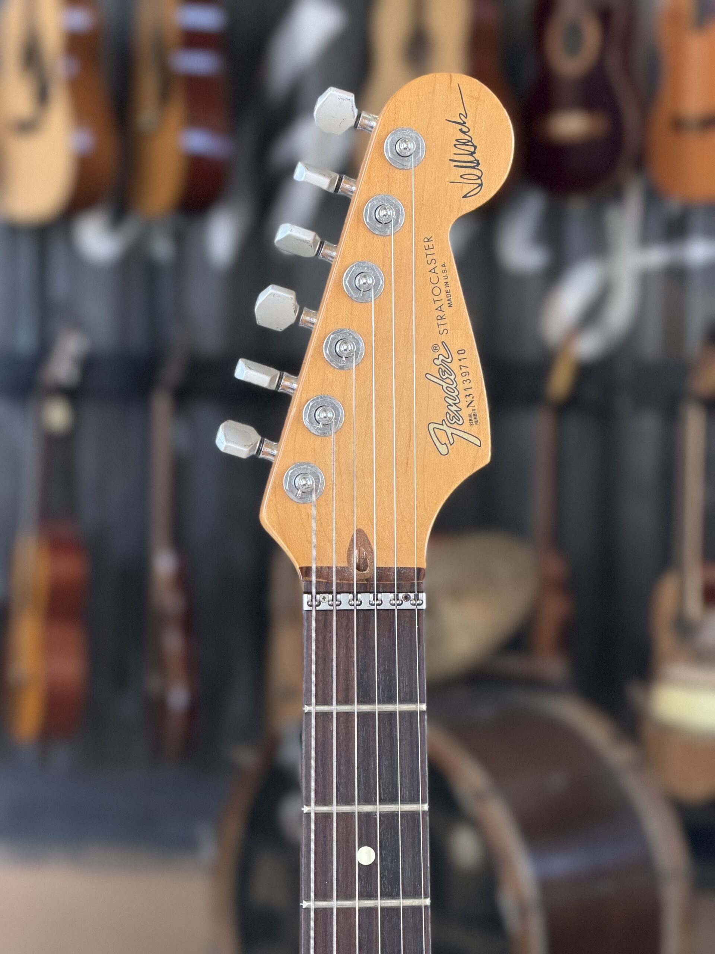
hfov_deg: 14.8
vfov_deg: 19.6
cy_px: 477
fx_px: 2754
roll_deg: -0.8
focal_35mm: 100
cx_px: 358
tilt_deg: -5.2
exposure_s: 1/121
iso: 400
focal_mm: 16.89
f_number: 2.8
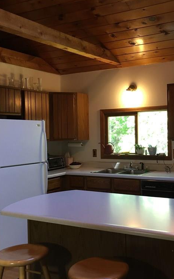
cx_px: 141
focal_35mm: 42
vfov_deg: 47.2
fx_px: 319
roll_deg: +0.8
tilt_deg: -0.4
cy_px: 140
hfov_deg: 29.8
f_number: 2.2
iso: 100
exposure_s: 1/30
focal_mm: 4.15
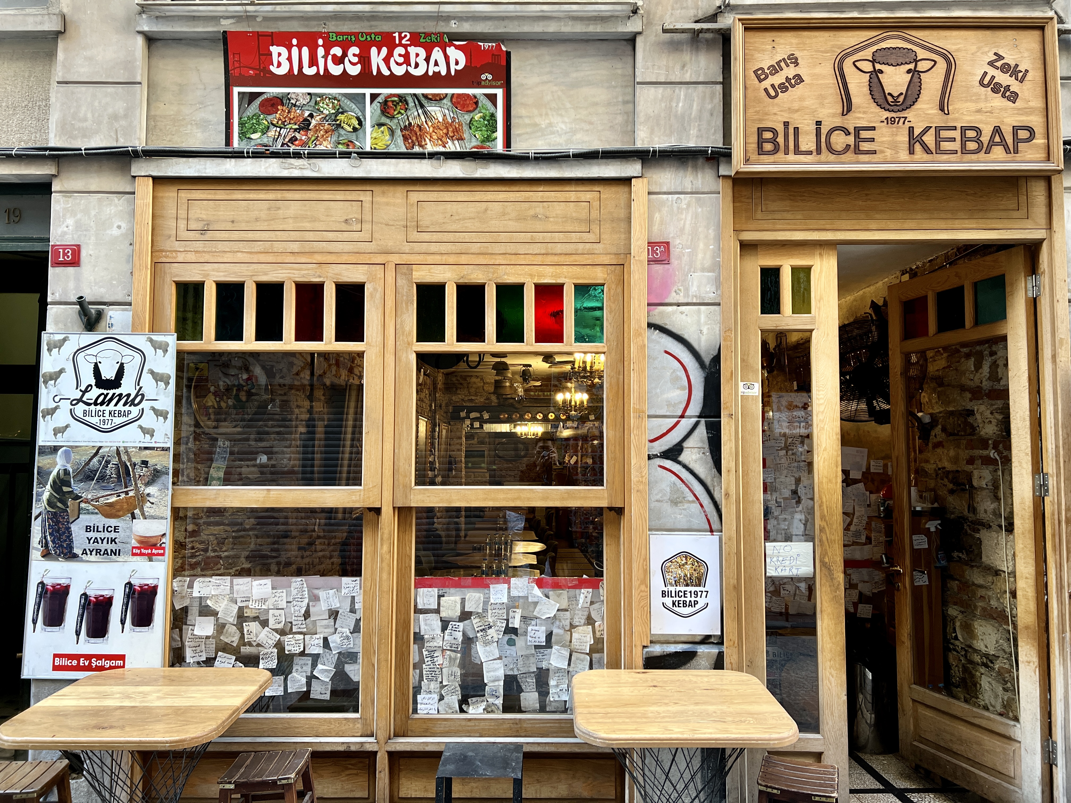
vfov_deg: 53.1
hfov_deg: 67.3
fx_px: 804
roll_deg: -0.3
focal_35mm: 26
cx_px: 536
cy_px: 402
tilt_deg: +2.8
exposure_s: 1/100
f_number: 1.5
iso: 100
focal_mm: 5.7
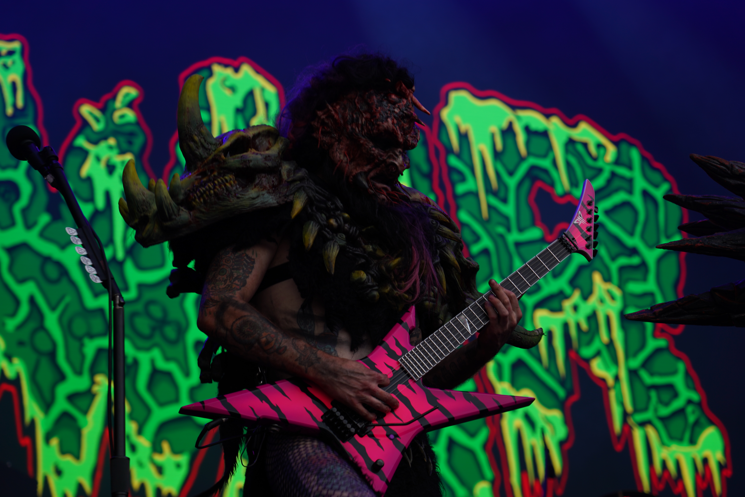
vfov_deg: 13.0
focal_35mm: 105
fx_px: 2173
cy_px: 248
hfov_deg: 19.5
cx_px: 372
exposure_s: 1/160
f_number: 4.5
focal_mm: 105
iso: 100
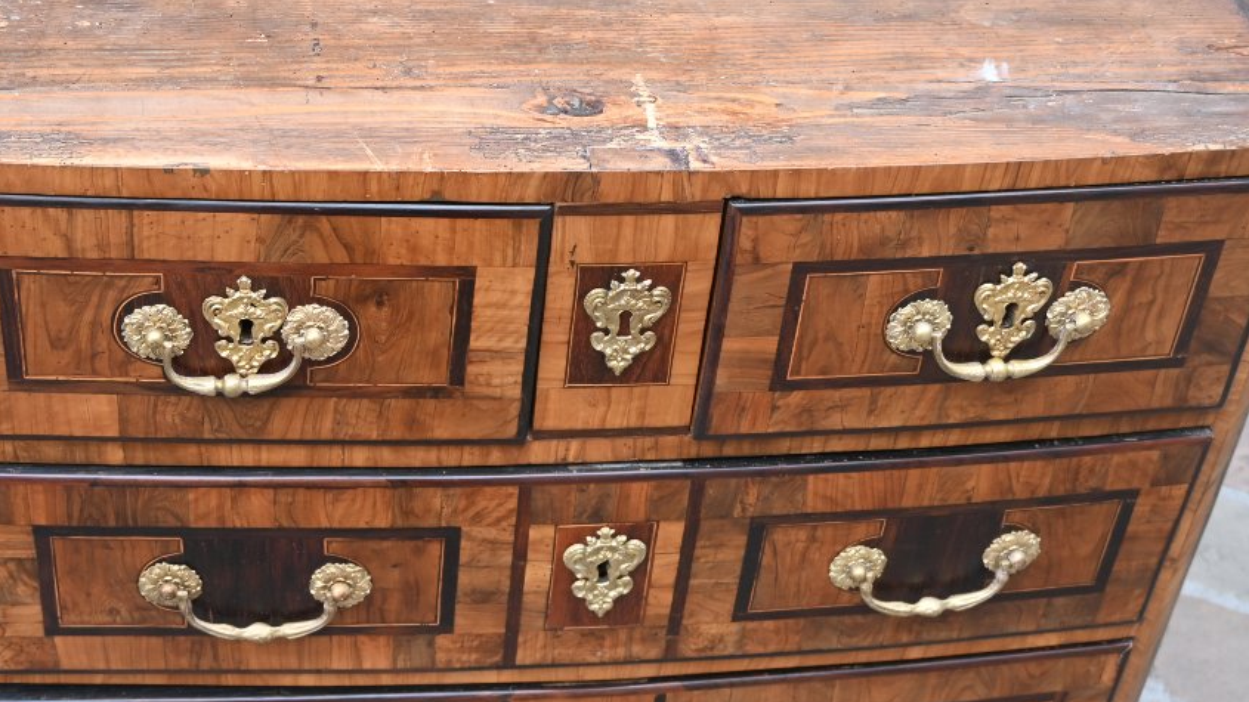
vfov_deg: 20.3
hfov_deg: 35.2
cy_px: 328
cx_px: 482
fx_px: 1958
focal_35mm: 59
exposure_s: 1/125
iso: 400
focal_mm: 26.5
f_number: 3.8
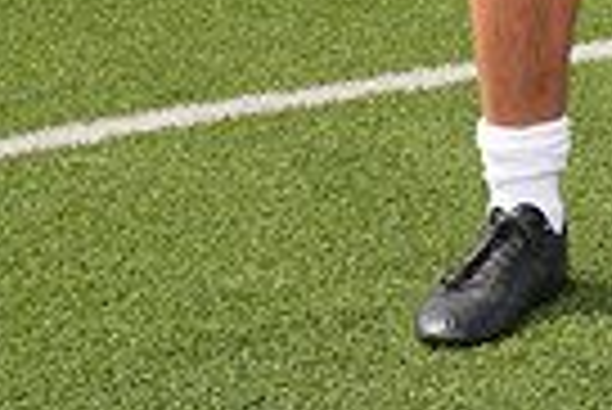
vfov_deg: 7.4
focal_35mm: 175
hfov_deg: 11.6
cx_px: 621
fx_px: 2978
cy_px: -572
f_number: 8
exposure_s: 1/200
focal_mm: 53
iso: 100
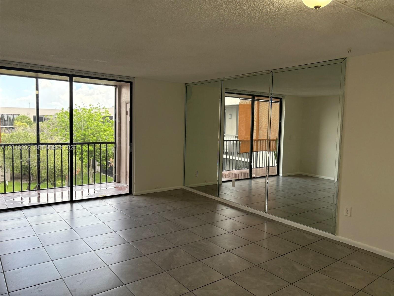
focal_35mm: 26
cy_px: 148
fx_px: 296
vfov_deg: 53.1
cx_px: 197
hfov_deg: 67.3
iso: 125
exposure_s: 1/205
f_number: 1.6
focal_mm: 5.96
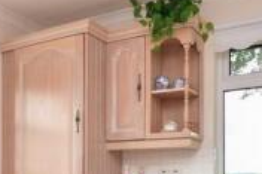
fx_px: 407
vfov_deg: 22.9
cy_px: 187
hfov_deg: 34.1
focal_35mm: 56
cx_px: 37
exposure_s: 1/200
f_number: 7.1
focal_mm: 10
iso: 250
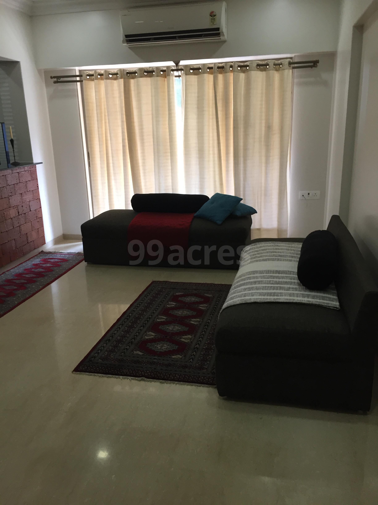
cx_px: 189
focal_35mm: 29
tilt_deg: -15.1
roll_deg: +2.7
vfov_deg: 61.7
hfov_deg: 48.2
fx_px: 422
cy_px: 252
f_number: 2.2
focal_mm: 4.15
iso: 64
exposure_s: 1/33
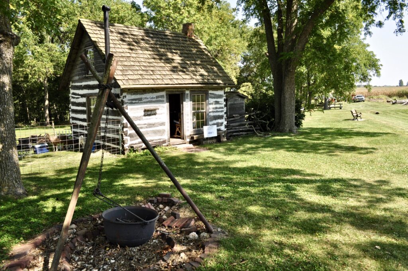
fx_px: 306
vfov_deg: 47.8
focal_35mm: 27
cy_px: 136
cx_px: 204
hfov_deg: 67.4
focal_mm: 18
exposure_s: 1/100
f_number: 9
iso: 200
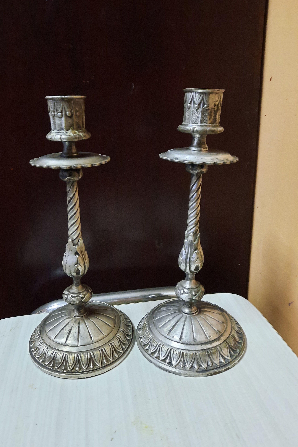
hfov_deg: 47.8
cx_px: 126
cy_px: 220
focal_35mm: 27
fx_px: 335
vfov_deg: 67.4
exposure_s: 1/25
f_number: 2
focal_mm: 4.6
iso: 500
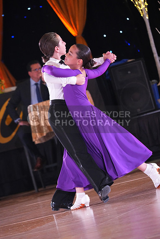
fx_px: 1199
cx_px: 80
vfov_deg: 11.4
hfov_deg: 7.6
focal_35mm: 180
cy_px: 120
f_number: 4.5
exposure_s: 1/400
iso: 8000
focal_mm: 180
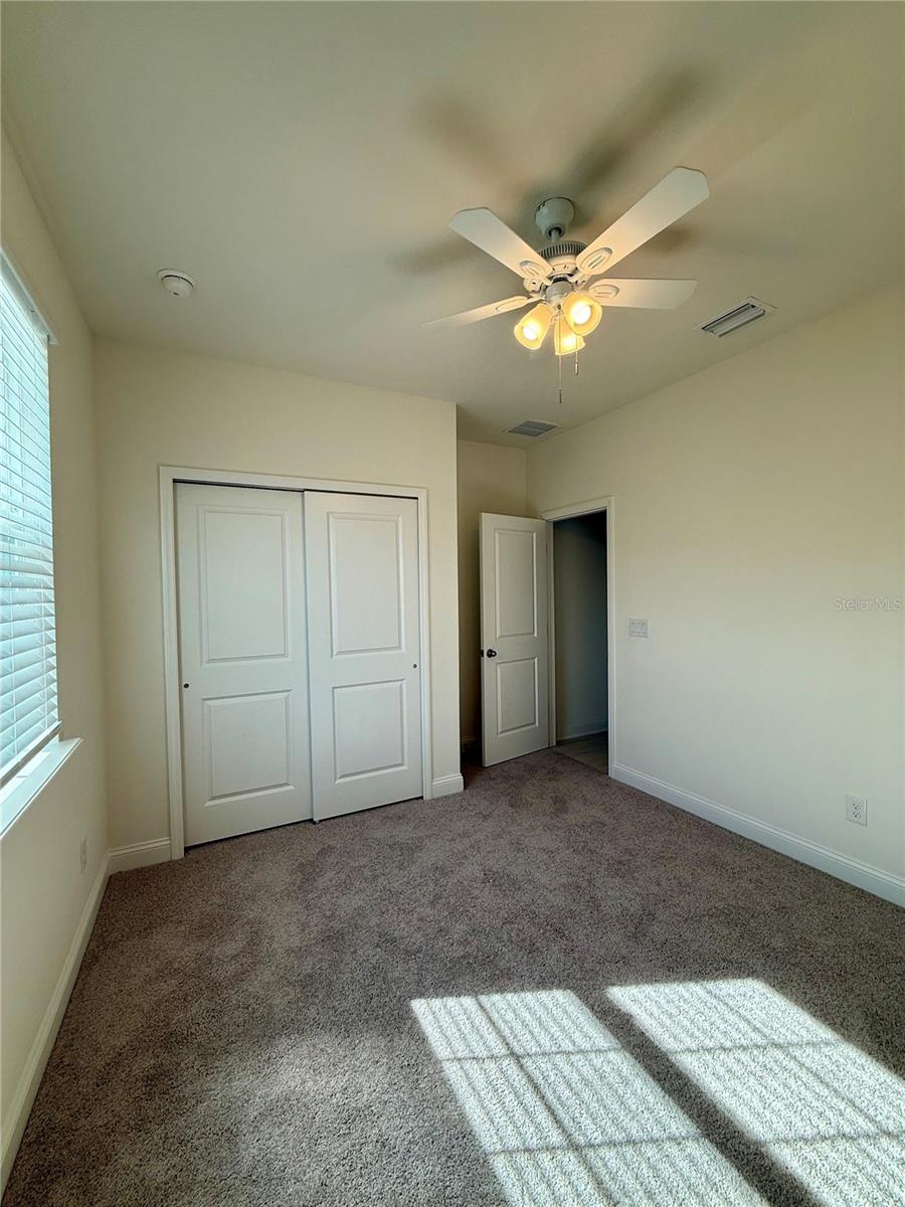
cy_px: 604
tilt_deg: -0.5
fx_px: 488
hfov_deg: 85.7
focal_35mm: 14
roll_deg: +0.8
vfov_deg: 102.1
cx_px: 452
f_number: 2.2
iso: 64
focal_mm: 2.22
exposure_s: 1/134
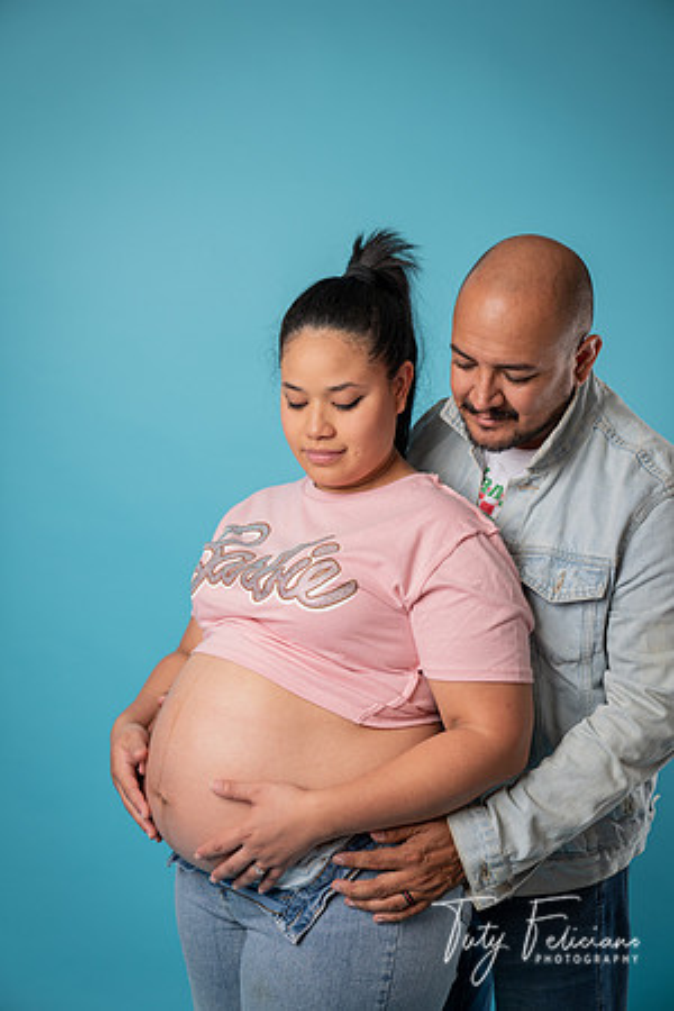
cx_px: 337
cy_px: 506
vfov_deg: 38.9
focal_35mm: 51
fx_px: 1432
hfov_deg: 26.5
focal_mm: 51
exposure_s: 1/50
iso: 50
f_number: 3.2
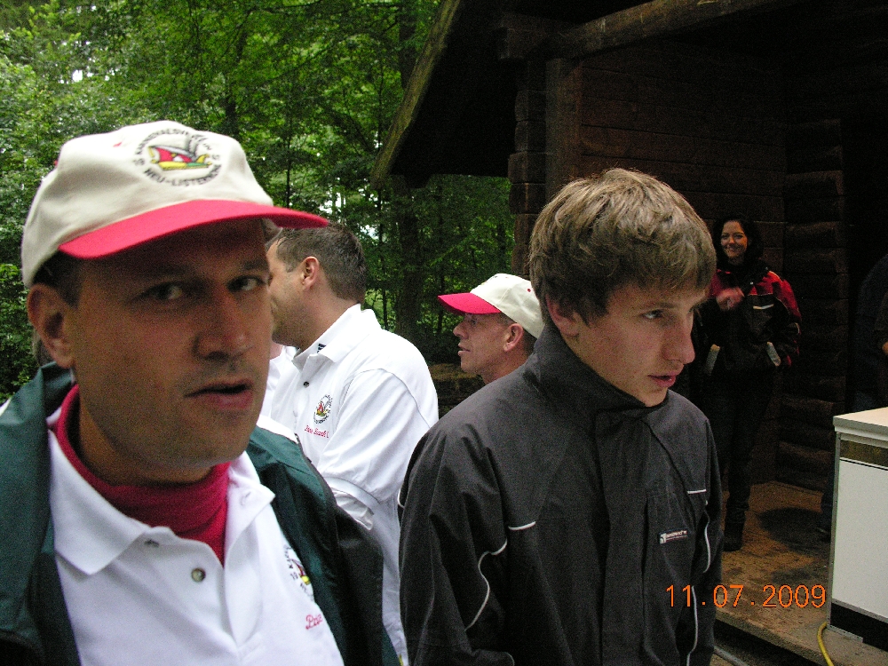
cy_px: 333
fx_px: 898
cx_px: 444
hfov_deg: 52.6
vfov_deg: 40.7
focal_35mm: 35
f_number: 3.2
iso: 400
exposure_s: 1/44.3
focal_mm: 8.9
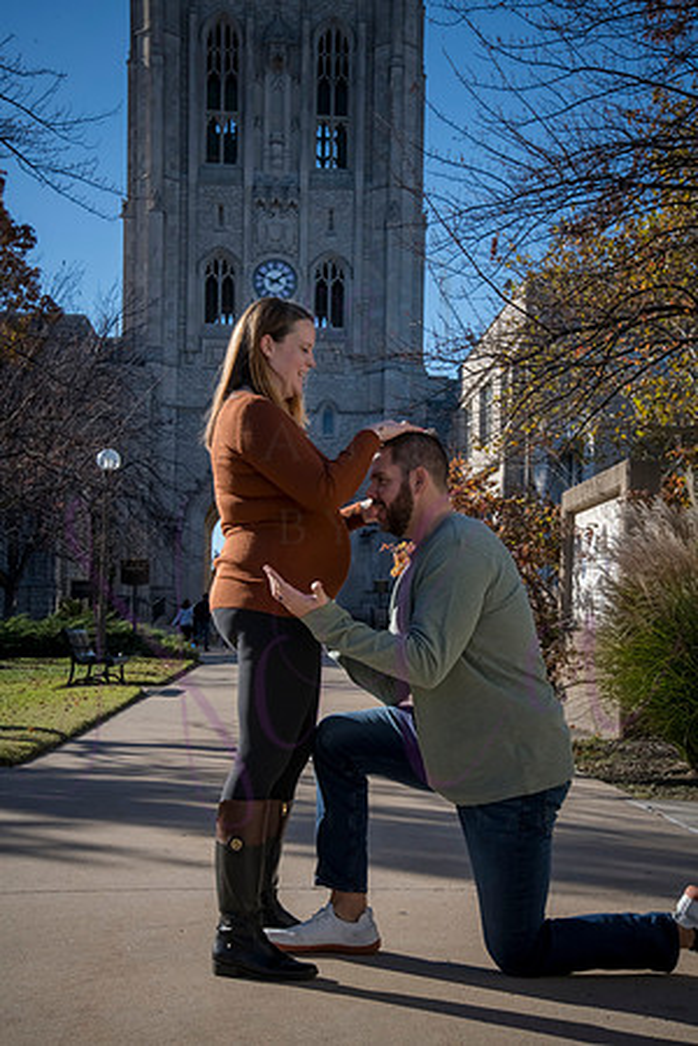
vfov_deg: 38.2
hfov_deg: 26.0
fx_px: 1512
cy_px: 523
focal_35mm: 52
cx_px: 349
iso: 640
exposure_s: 1/160
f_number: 20
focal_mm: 52
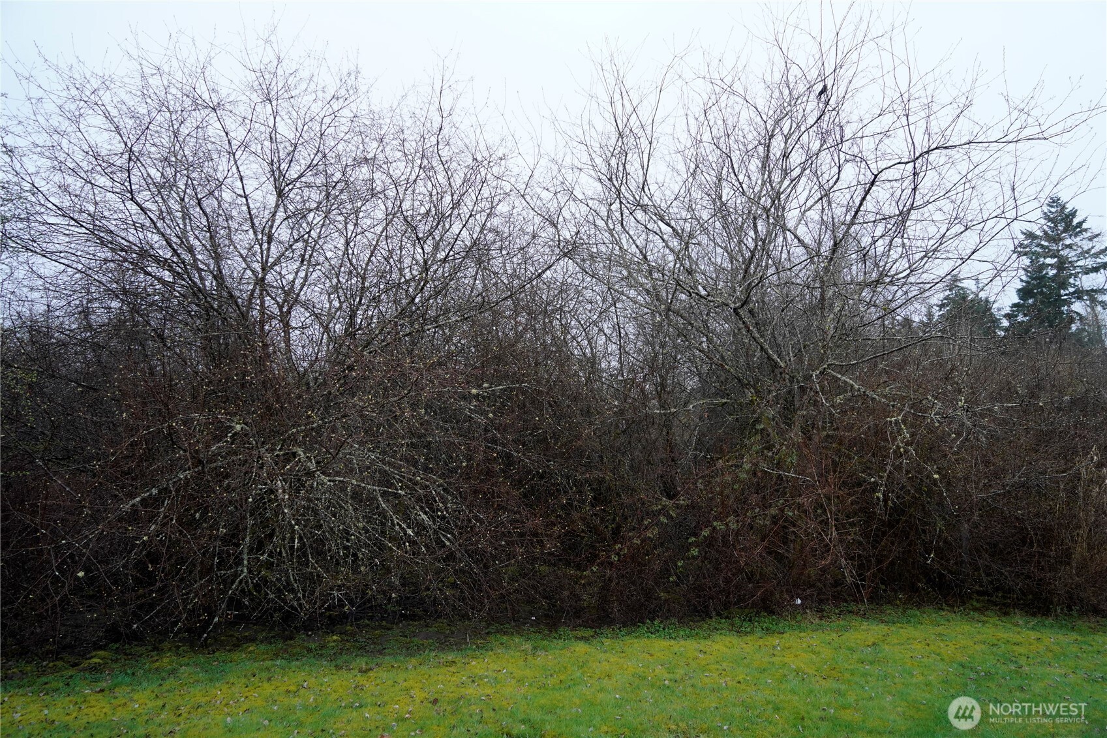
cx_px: 554
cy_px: 369
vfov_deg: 53.1
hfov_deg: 73.7
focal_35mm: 24
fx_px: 738
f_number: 4
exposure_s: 1/160
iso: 1250
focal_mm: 24
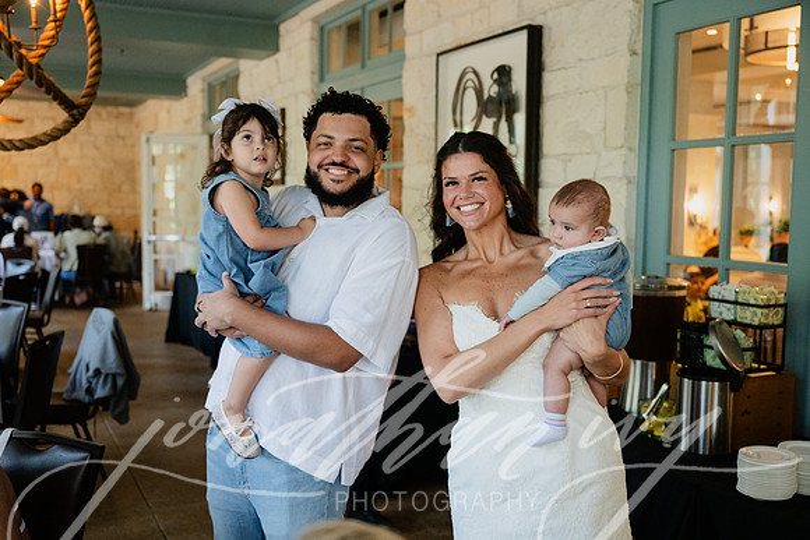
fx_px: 833
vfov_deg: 36.0
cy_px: 270
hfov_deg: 51.9
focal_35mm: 37
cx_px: 405
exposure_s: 1/125
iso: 2500
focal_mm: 37
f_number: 2.8
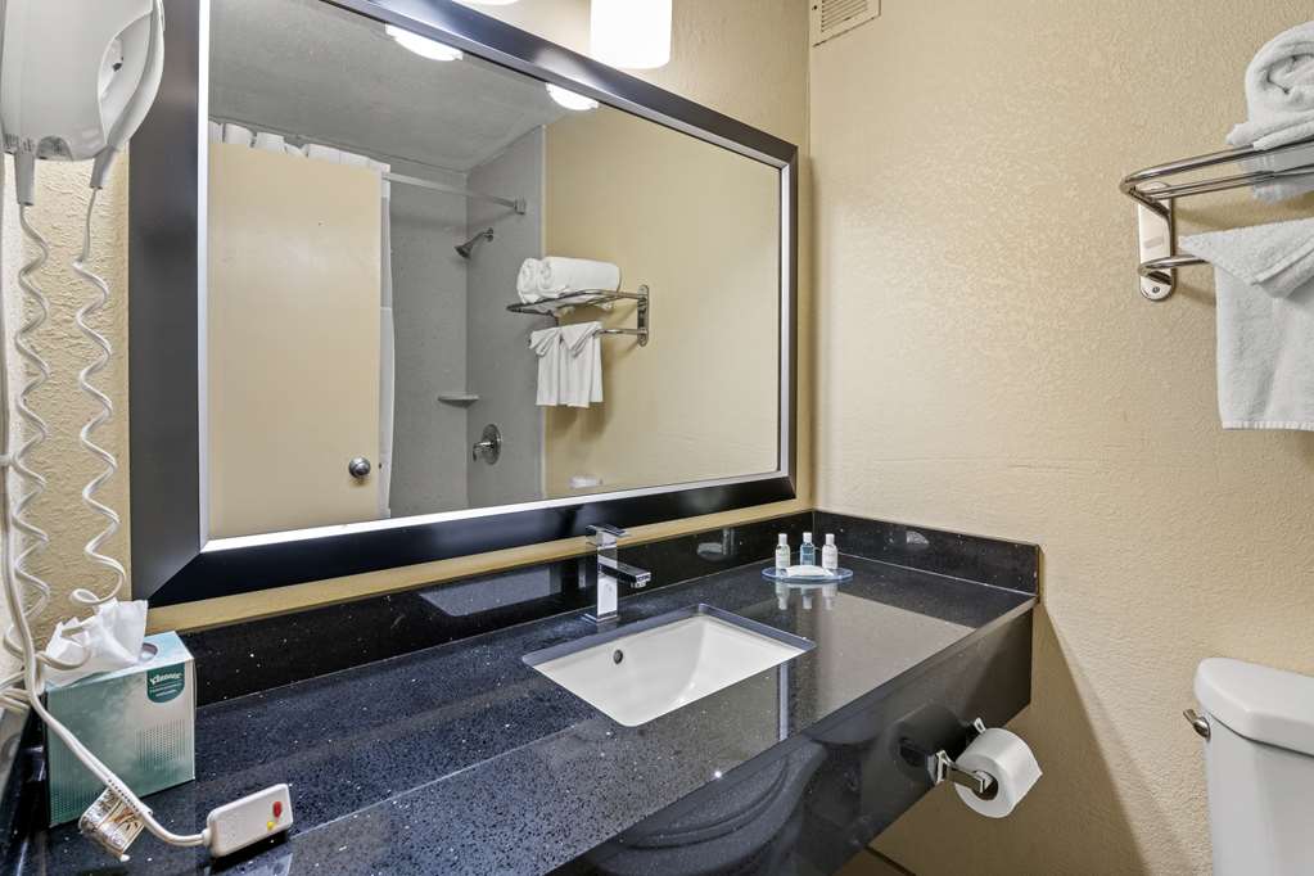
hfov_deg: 93.3
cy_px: 438
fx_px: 620
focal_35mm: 17
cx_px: 657
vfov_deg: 70.4
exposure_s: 1/13
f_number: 8
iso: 640
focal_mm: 17
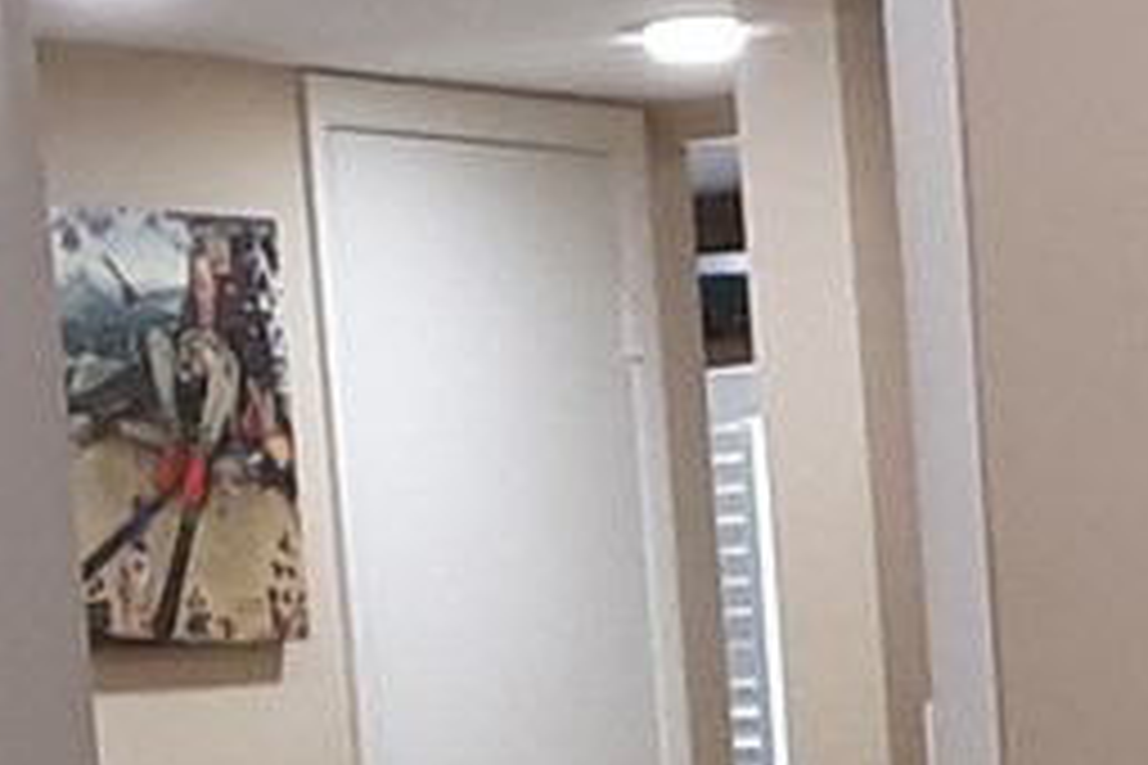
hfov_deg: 11.2
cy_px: 1431
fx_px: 5835
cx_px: 788
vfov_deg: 7.3
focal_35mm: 183
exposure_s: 1/40
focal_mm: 2.9
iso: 80
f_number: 1.9
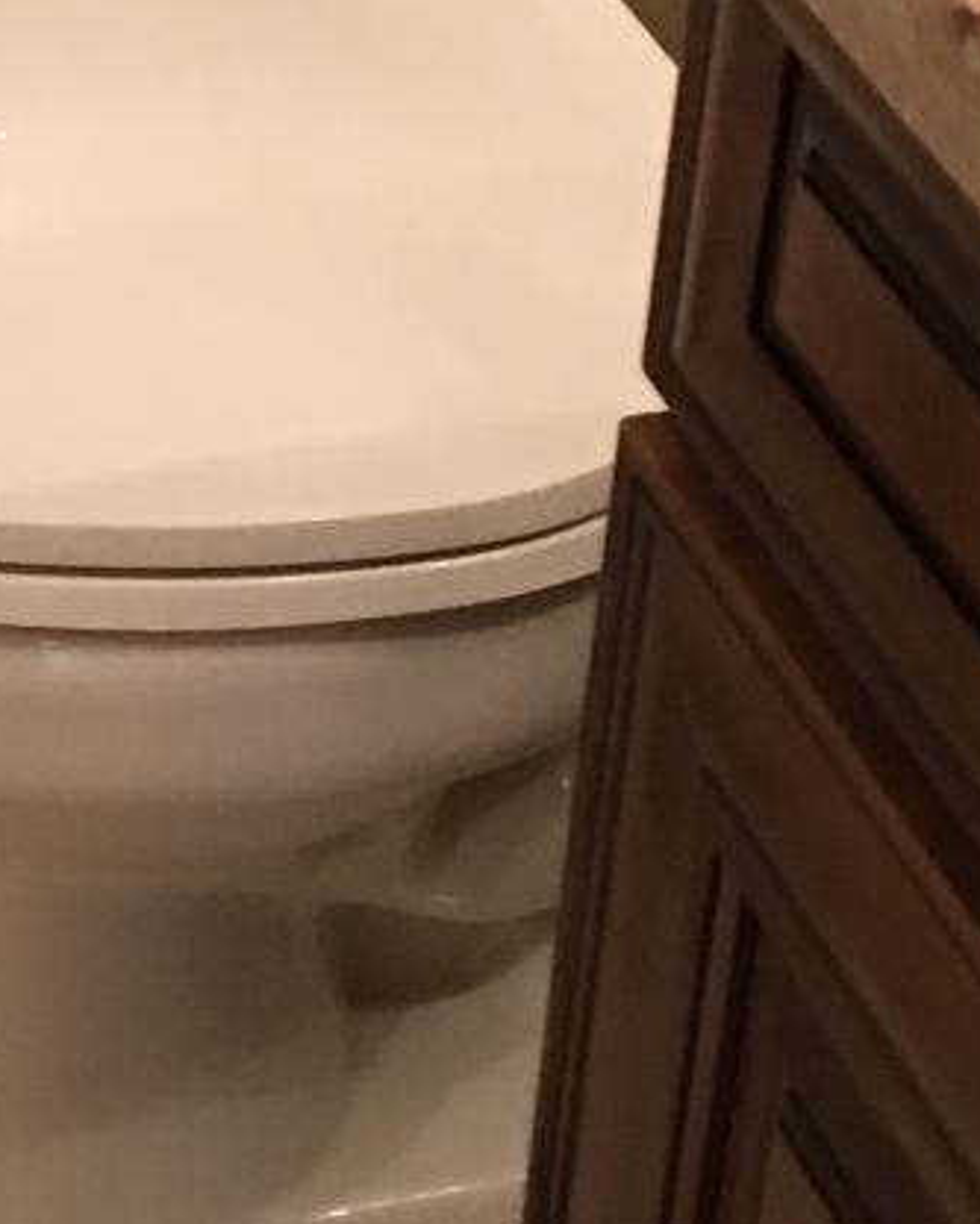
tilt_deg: -30.4
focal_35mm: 136
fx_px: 4929
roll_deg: +3.0
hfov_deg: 10.7
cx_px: -730
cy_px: -241
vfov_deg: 13.8
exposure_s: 1/15
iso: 64
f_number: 2.2
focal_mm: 4.15
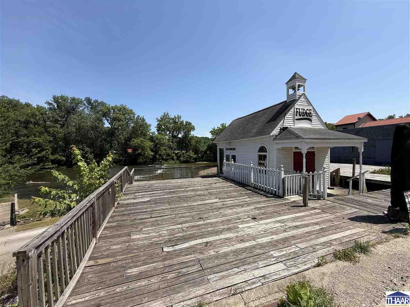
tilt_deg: +0.3
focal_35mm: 14
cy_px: 154
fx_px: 166
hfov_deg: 102.1
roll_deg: +1.2
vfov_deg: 85.7
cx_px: 205
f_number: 2.2
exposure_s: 1/1901
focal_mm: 2.22
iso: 50
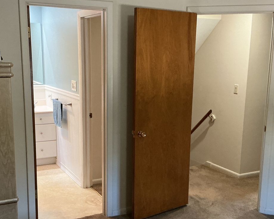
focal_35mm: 46
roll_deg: +0.3
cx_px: 123
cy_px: 132
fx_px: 373
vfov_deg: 32.6
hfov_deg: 40.3
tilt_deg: -10.8
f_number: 1.8
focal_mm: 3
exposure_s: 1/60
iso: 200
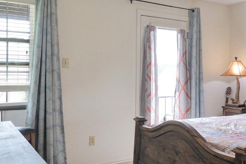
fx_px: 287
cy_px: 76
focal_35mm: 42
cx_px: 202
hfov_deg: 43.8
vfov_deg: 31.9
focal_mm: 16
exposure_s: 1/6
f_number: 9
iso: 160
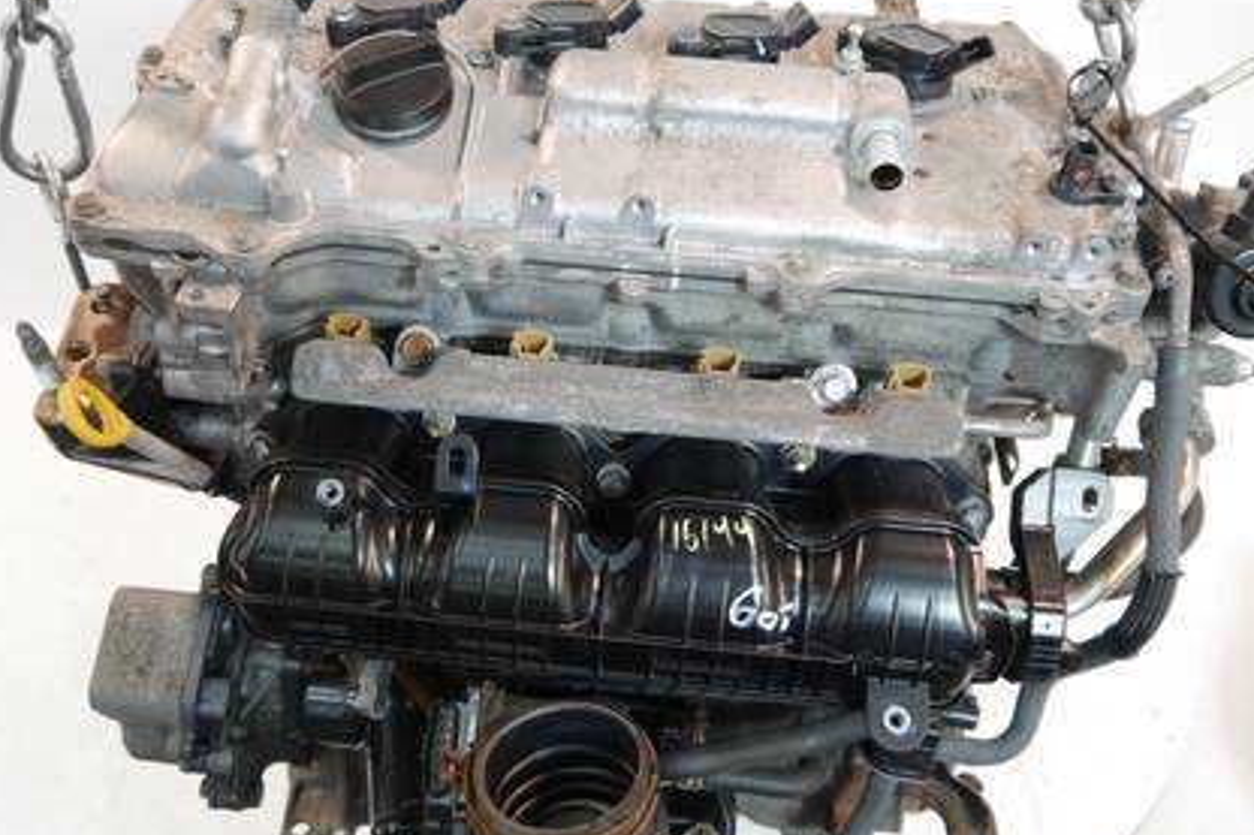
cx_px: 561
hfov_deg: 53.0
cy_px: 401
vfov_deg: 36.8
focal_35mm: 36
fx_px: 1253
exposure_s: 1/125
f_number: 3.5
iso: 1000
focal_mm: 15
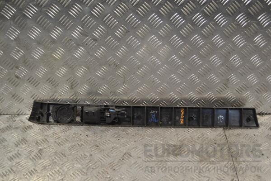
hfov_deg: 43.6
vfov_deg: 29.9
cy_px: 90
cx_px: 136
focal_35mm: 45
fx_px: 339
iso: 400
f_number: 5
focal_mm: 30
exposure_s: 1/100
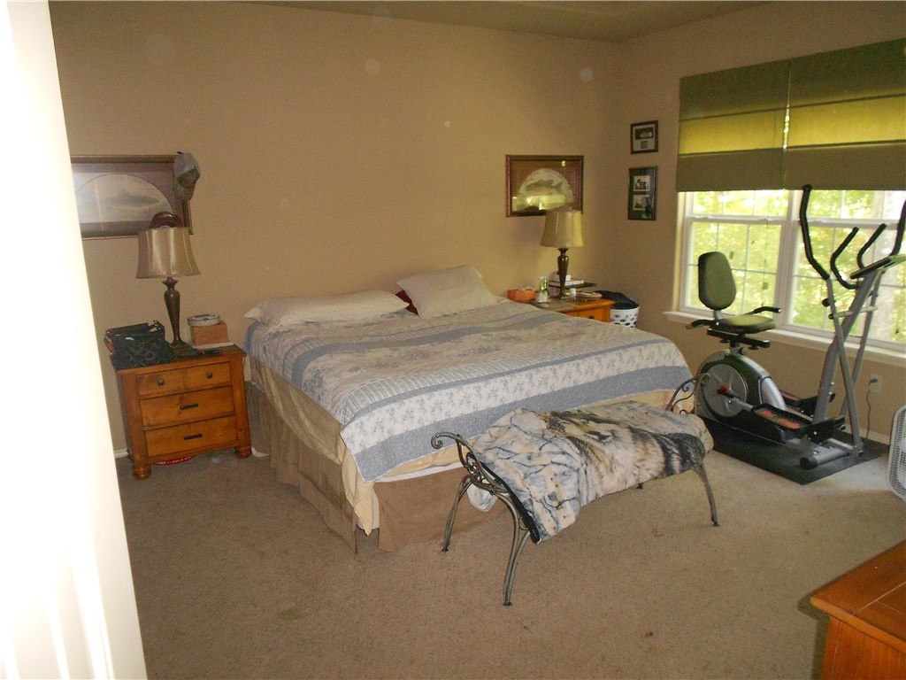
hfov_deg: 67.3
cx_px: 453
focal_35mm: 26
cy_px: 340
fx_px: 680
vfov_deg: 53.1
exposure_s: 1/25
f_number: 3.2
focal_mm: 4.6
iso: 500
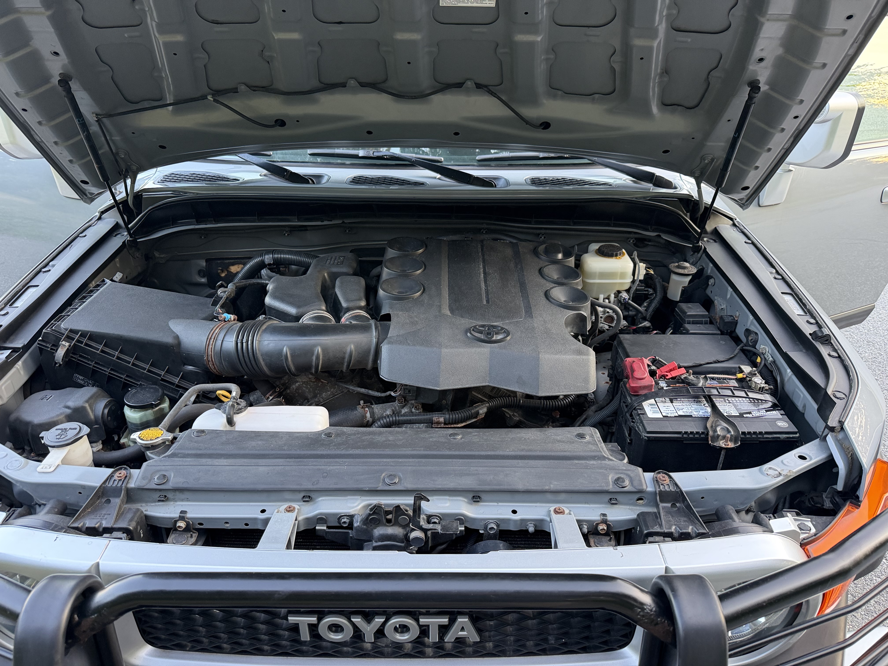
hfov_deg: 71.6
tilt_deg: -27.0
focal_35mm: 24
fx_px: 616
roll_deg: +1.2
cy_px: 333
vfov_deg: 56.8
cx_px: 444
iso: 200
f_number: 1.78
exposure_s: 1/75
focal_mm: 6.76
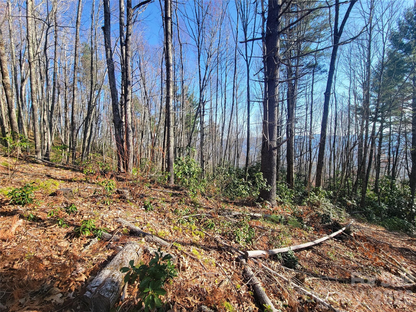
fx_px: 156
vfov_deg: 89.9
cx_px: 208
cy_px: 156
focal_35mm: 13
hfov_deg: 106.2
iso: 50
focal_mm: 2.2
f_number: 2.2
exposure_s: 1/565
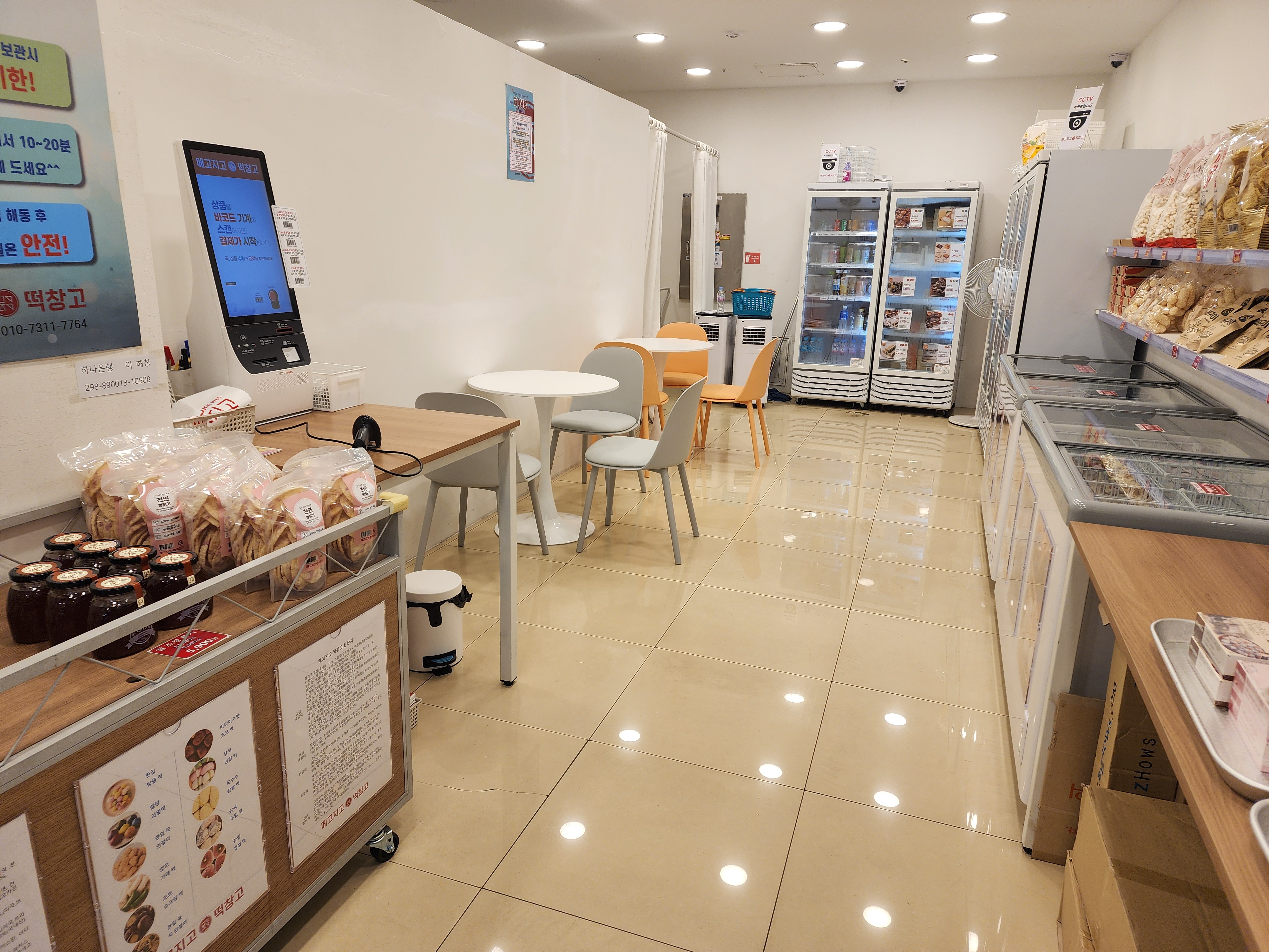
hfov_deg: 73.9
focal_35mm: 23
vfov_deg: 58.9
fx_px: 843
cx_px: 634
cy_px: 476
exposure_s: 1/180
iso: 50
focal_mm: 6.4
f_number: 1.8
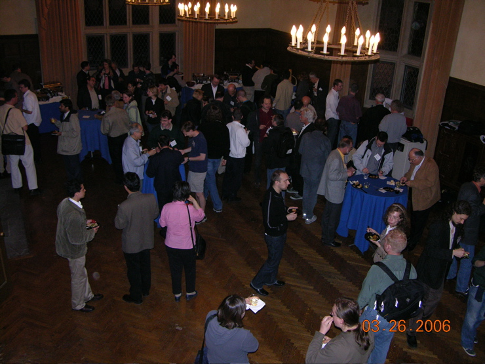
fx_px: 490
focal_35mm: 35
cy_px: 182
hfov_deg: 52.6
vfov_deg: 40.7
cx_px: 242
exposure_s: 1/60.1
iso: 200
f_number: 2.8
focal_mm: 8.9
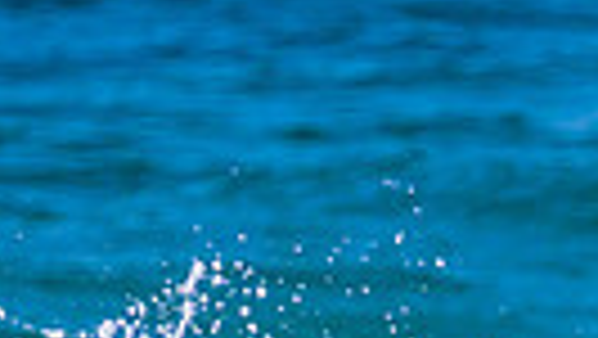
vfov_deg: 0.3
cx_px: 760
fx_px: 57896
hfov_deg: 0.6
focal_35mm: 3649
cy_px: 773
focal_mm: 800
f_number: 11
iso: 400
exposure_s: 1/2000
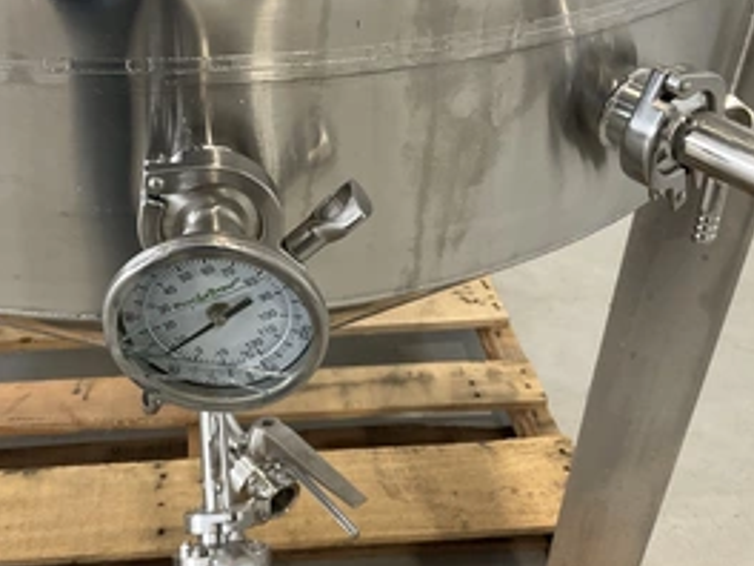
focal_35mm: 44
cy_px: 234
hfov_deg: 42.5
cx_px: 263
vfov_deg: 32.8
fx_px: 958
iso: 64
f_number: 1.8
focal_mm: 3
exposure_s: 1/122
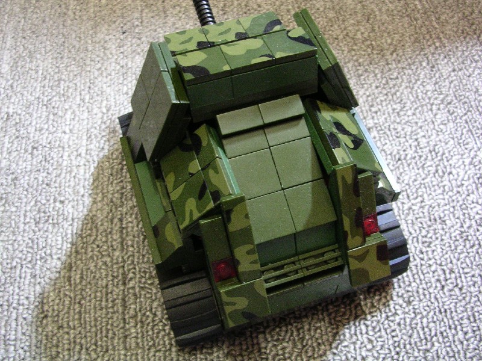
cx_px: 241
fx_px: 529
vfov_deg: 37.7
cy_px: 180
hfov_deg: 49.0
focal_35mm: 38
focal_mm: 5.8
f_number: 2.8
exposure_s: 1/3.1
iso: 400
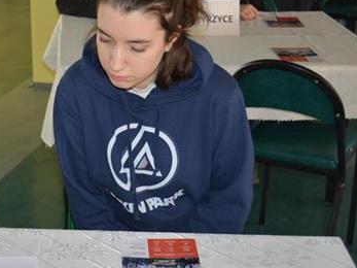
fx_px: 835
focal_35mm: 81
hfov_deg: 23.4
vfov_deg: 18.2
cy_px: 161
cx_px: 26
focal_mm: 30
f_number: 4.2
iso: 450
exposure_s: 1/60
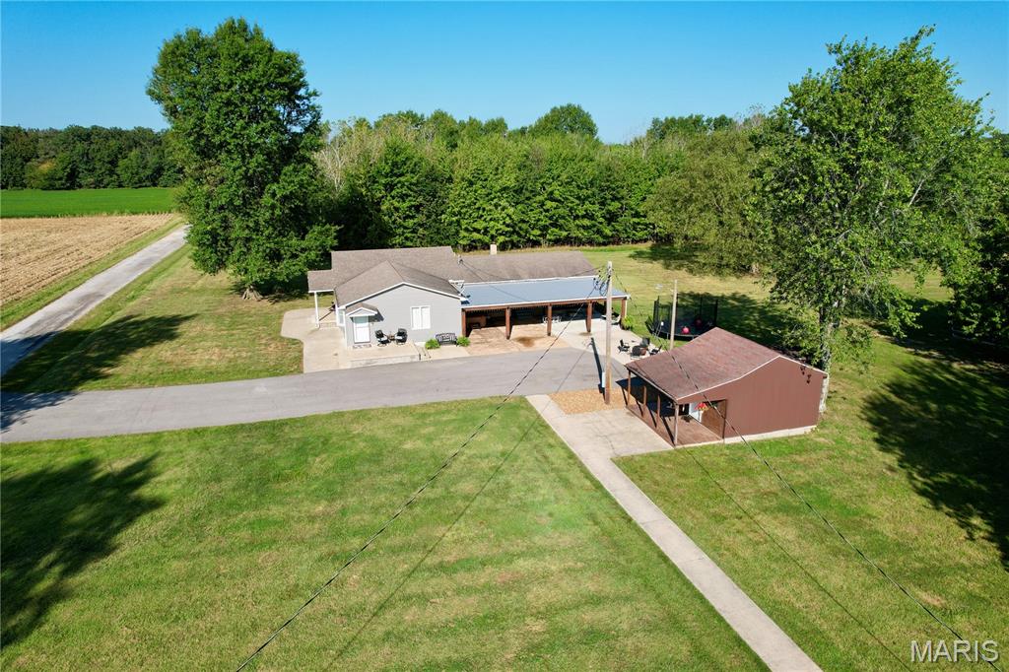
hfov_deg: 78.6
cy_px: 336
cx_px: 504
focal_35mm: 22
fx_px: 616
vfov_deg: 57.2
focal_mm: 8.38
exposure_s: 1/1600
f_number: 2.8
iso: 100
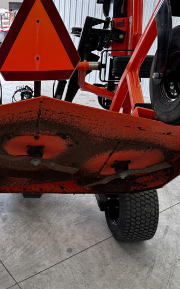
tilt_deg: -23.1
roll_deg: -0.1
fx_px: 298
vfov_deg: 51.5
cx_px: 24
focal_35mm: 38
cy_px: 143
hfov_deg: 32.2
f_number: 1.78
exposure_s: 1/120
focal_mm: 6.76
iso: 100
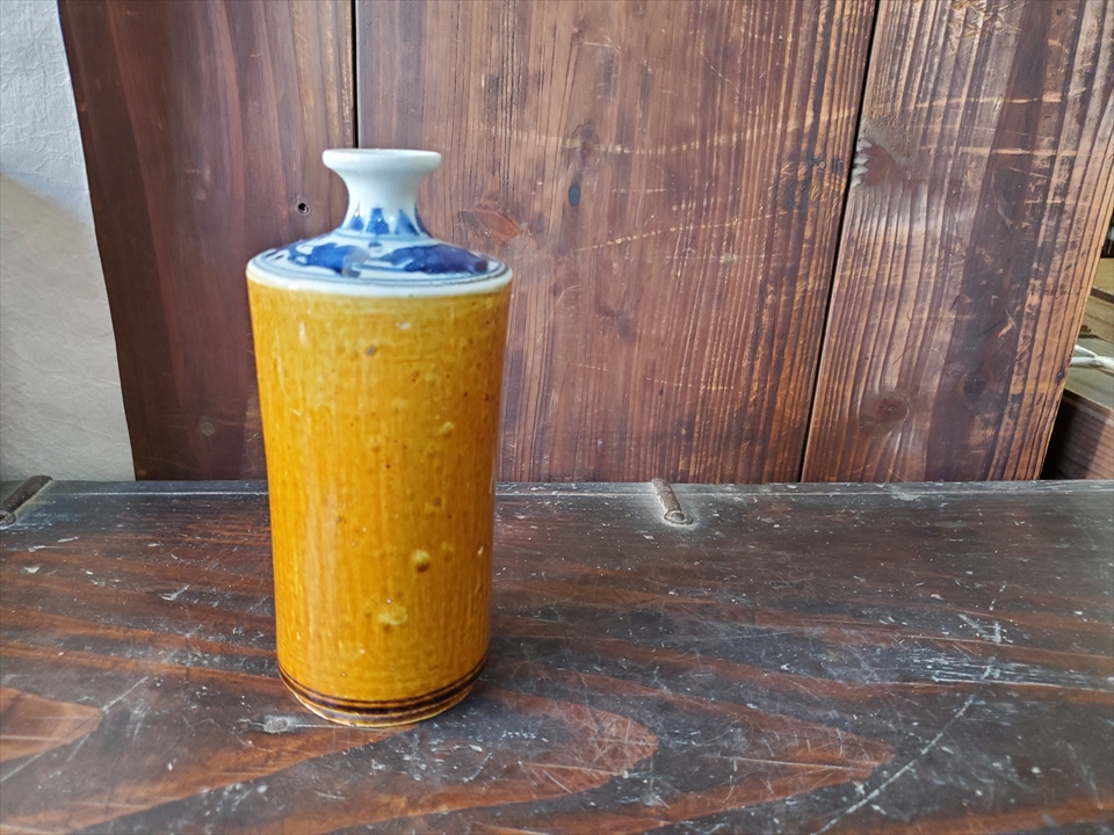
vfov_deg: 53.1
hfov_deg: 67.3
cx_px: 557
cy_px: 418
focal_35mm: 26
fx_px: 837
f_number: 1.5
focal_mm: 4.3
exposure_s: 1/40
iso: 250
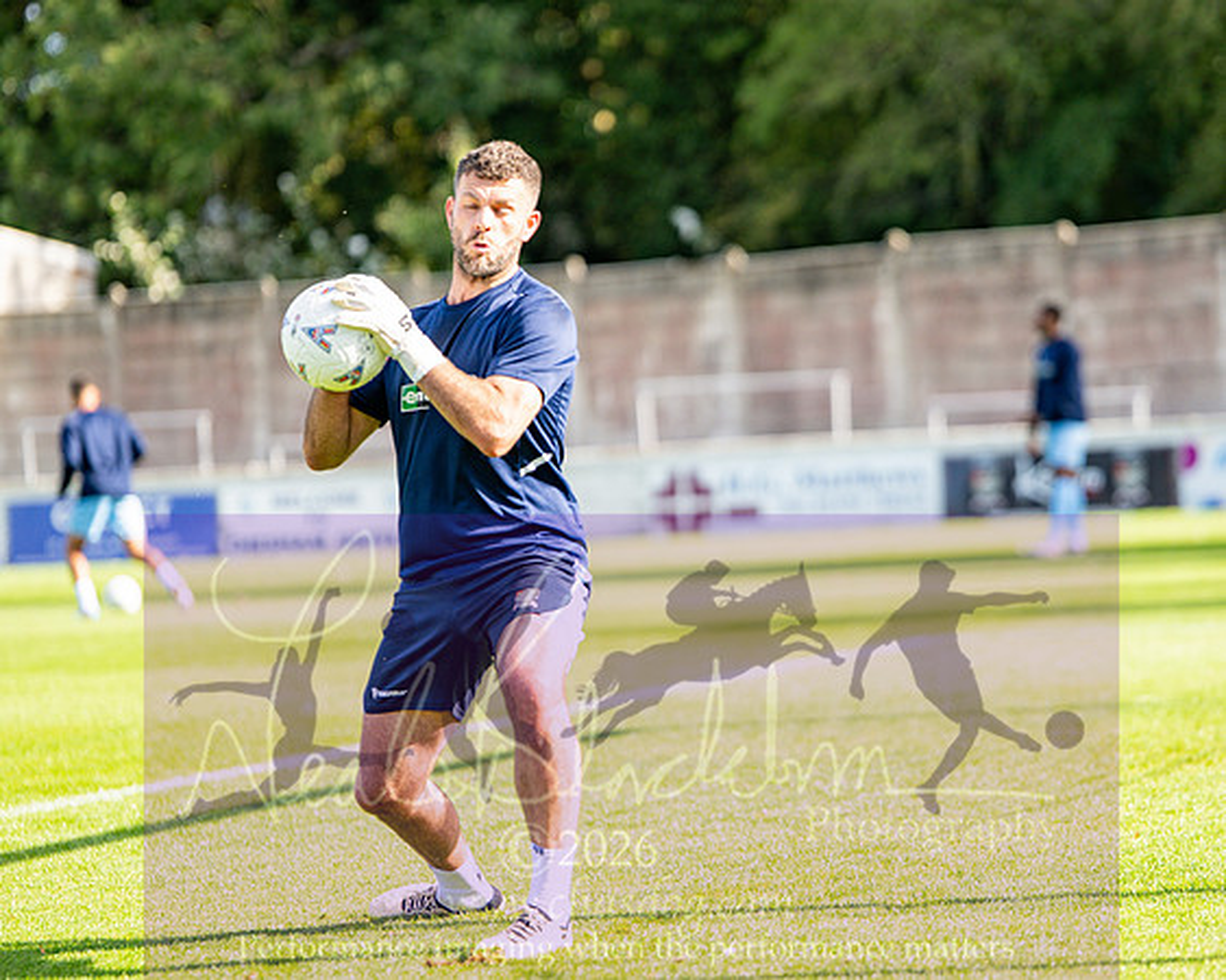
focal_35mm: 143
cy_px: 490
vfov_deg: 10.8
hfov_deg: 13.5
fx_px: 5190
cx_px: 736
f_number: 1.4
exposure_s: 1/2500
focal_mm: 85
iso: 100
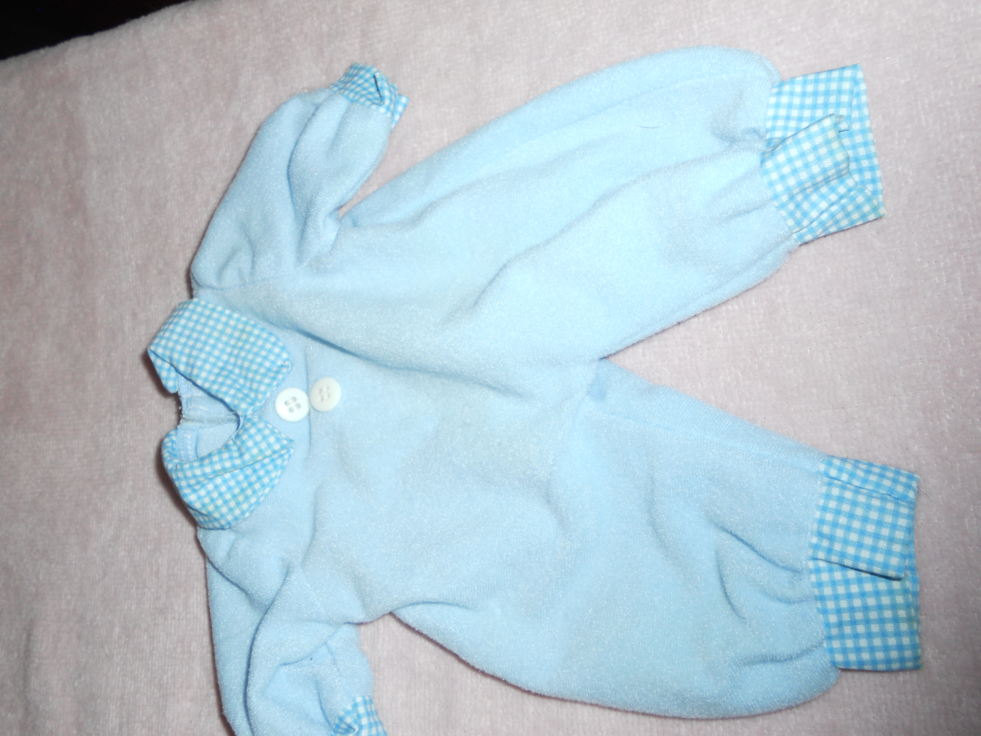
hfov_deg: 56.8
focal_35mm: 32
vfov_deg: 44.2
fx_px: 907
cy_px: 368
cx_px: 490
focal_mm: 5.8
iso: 80
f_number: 3.5
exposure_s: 1/25
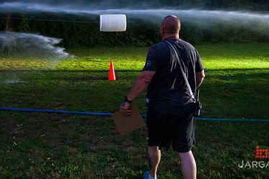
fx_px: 276
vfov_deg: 35.1
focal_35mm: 37
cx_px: 99
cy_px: 45
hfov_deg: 51.3
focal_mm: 24
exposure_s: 1/200
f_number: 3.2
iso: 6400
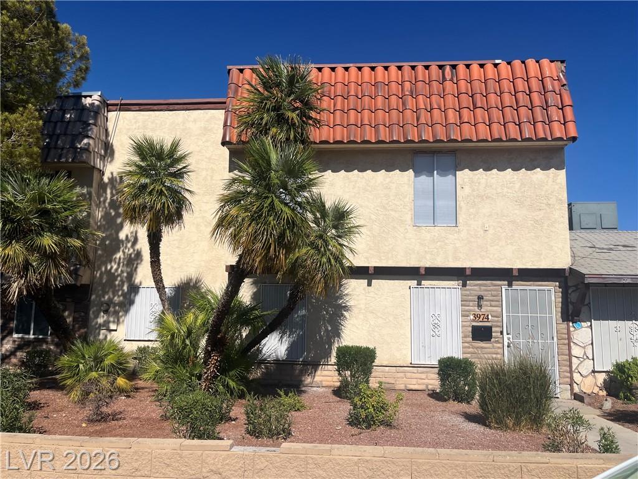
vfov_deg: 53.1
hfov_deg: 67.3
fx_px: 479
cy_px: 240
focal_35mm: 26
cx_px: 319
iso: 50
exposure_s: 1/7353
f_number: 1.6
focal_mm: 5.1
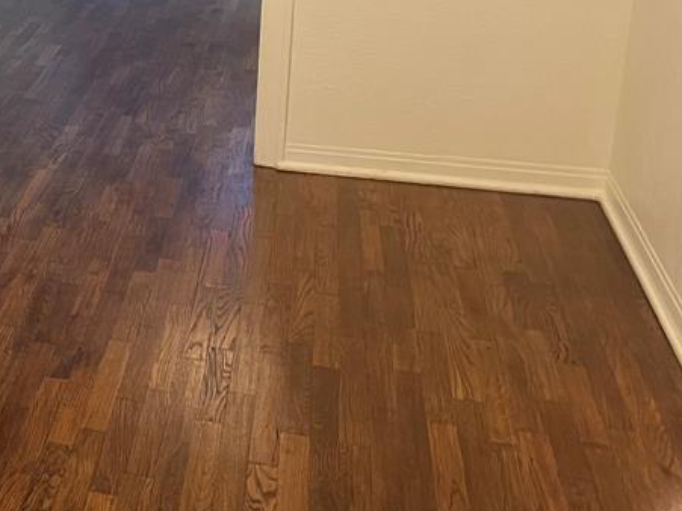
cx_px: -59
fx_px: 1162
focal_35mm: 59
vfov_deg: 24.2
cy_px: 59
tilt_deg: -16.5
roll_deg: +1.7
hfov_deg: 29.6
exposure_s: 1/60
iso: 320
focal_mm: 4.2
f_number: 1.6
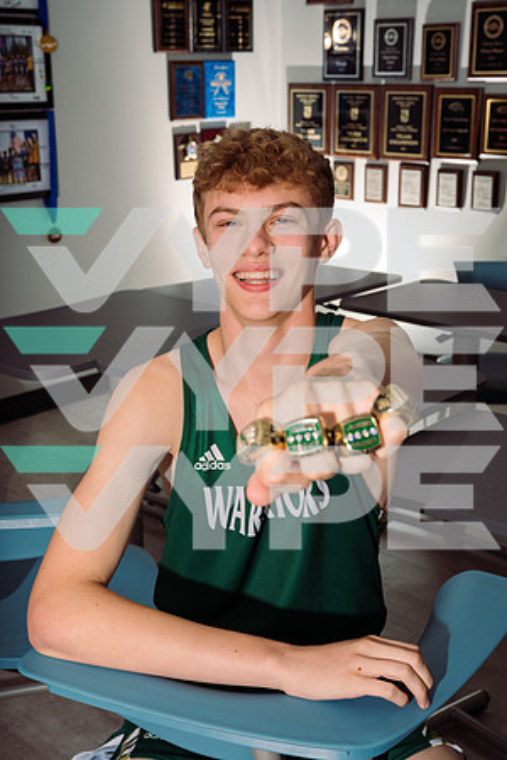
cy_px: 380
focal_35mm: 51
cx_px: 254
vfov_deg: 38.9
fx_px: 1077
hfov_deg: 26.5
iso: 125
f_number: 9
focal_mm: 51
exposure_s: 1/250
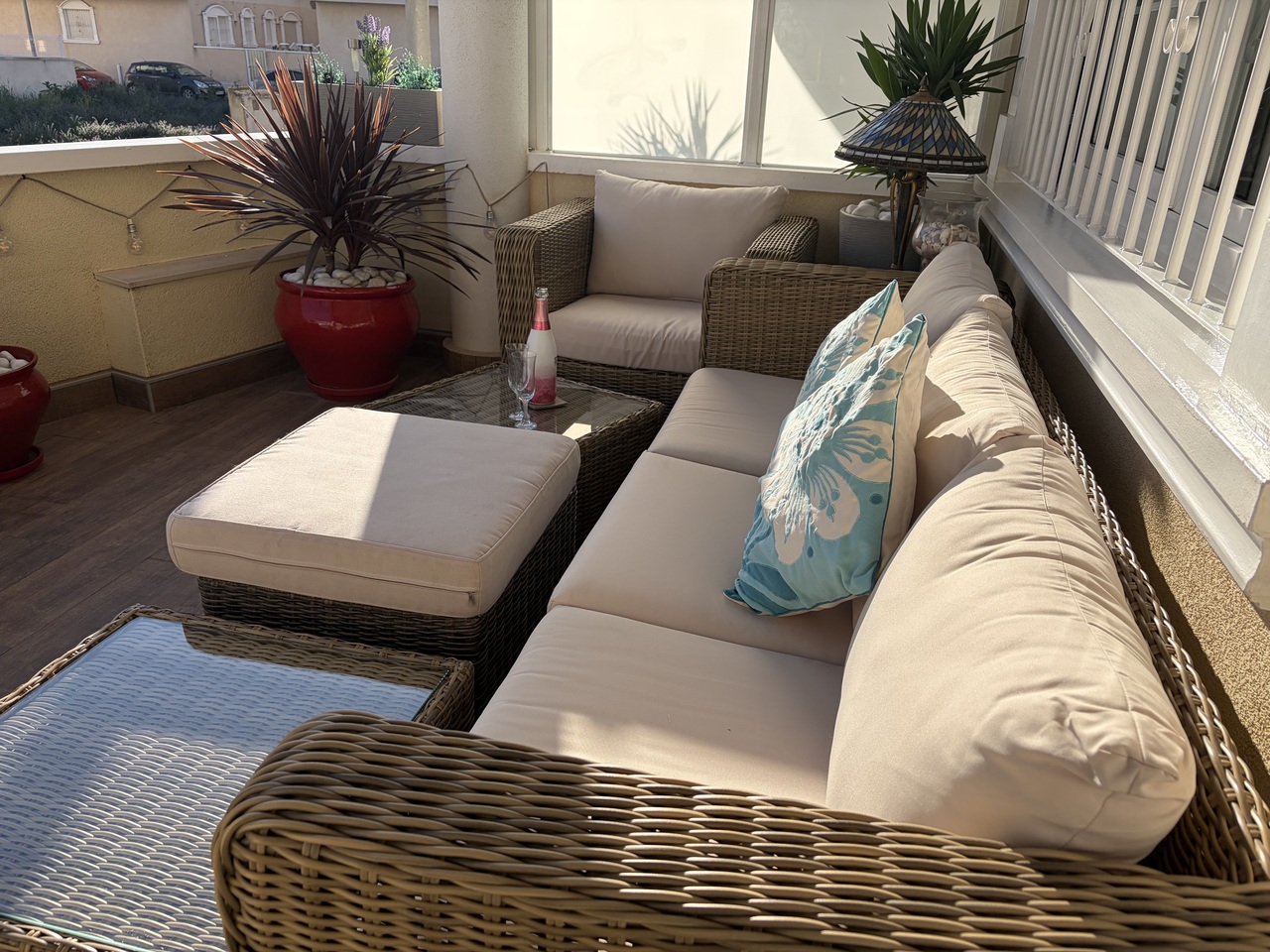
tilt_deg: -23.4
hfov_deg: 67.3
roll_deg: -3.1
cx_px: 635
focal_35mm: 26
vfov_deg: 53.1
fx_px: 954
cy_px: 476
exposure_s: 1/2747
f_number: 1.6
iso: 50
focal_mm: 5.96
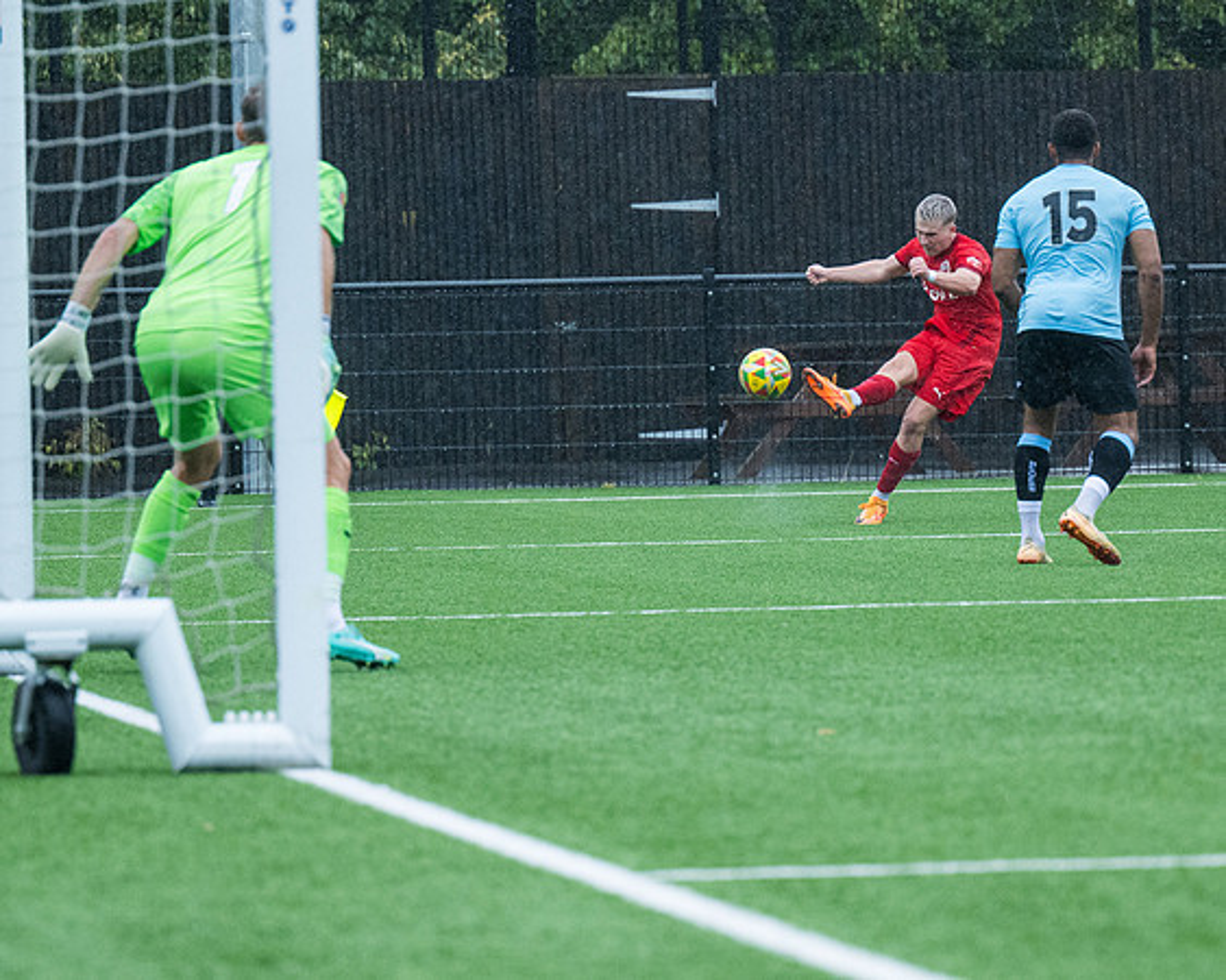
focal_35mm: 344
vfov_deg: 4.5
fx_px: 12471
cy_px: 583
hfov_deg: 5.6
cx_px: 788
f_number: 4
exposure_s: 1/2500
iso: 1000
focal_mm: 170
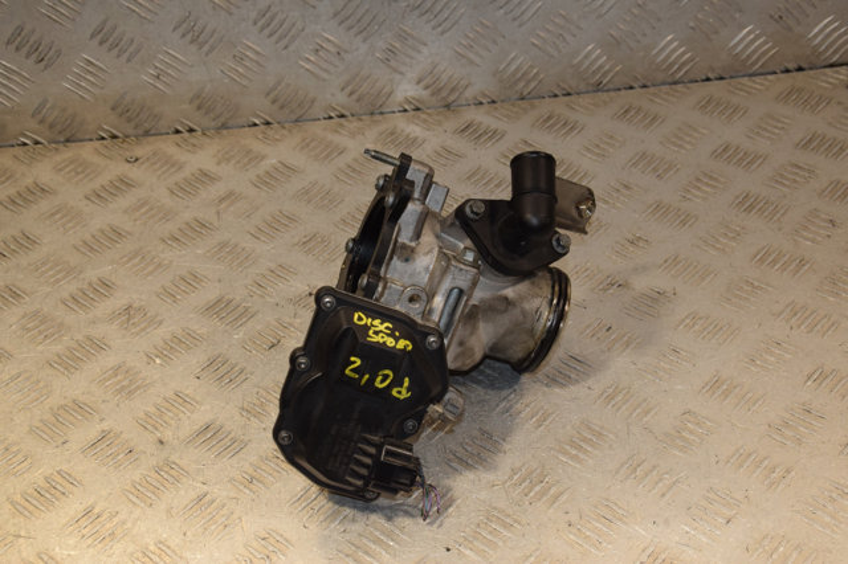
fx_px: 1342
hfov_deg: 35.1
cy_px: 282
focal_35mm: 57
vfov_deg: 23.8
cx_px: 424
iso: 800
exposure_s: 1/200
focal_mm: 38
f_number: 7.1
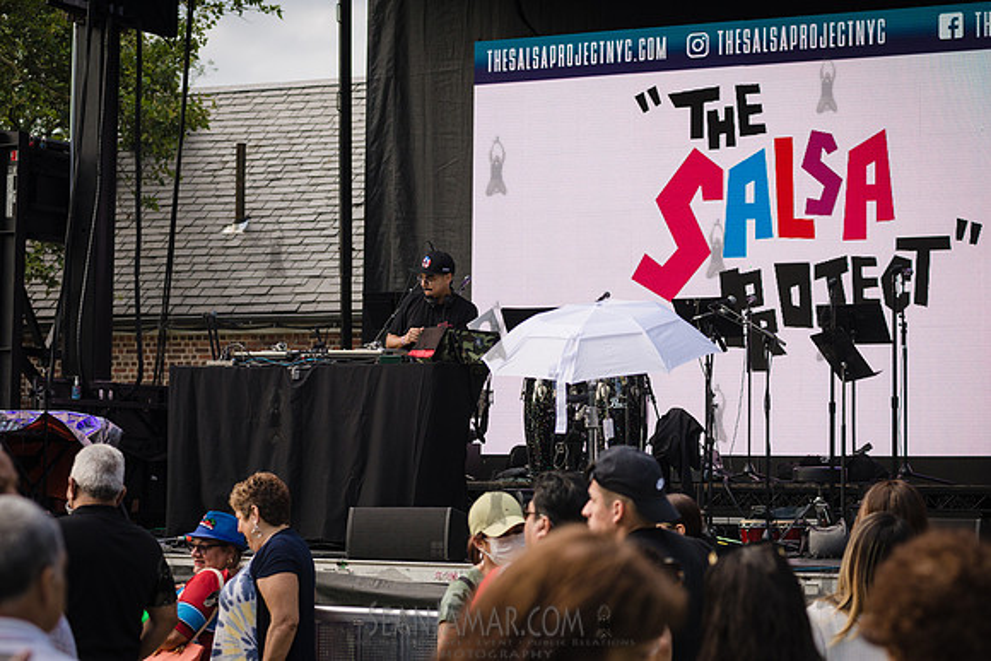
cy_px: 330
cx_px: 496
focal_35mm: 100
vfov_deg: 13.7
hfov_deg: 20.4
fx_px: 2753
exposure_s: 1/2000
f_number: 5
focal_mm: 100
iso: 500
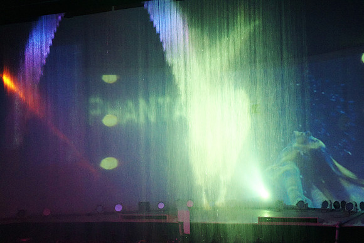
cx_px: 182
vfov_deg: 19.5
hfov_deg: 28.8
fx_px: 708
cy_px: 122
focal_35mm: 70
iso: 6400
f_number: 2.8
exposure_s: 1/60
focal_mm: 70
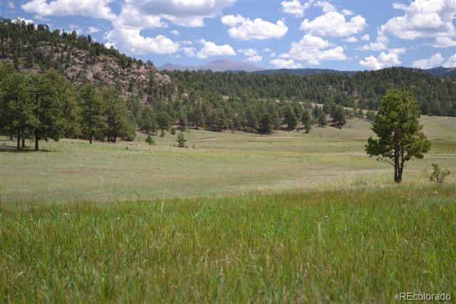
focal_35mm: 60
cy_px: 152
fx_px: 760
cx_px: 228
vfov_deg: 22.6
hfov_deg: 33.4
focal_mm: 40
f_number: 5.6
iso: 110
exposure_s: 1/125
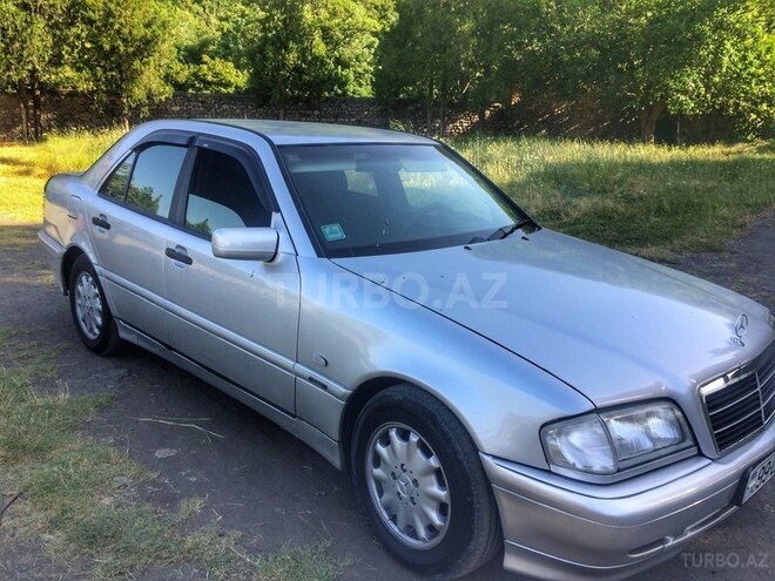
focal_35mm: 29
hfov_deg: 61.7
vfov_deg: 48.2
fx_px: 649
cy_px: 290
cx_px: 388
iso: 32
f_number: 2.2
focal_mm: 4.15
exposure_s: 1/402
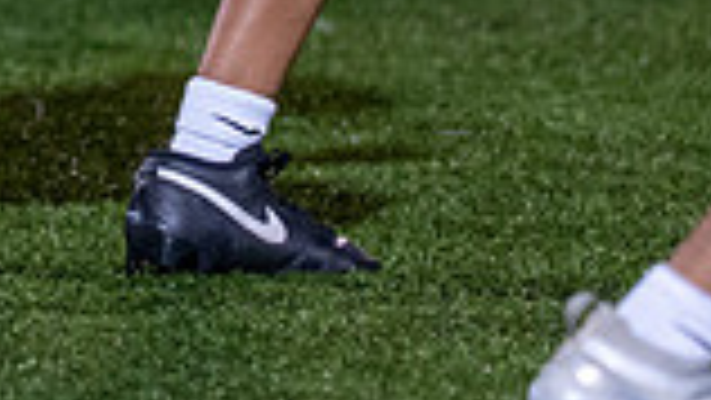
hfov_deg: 1.8
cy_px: -939
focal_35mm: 1182
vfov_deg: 1.0
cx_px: -366
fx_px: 22292
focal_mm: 135
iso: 1600
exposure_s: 1/1250
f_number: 1.8
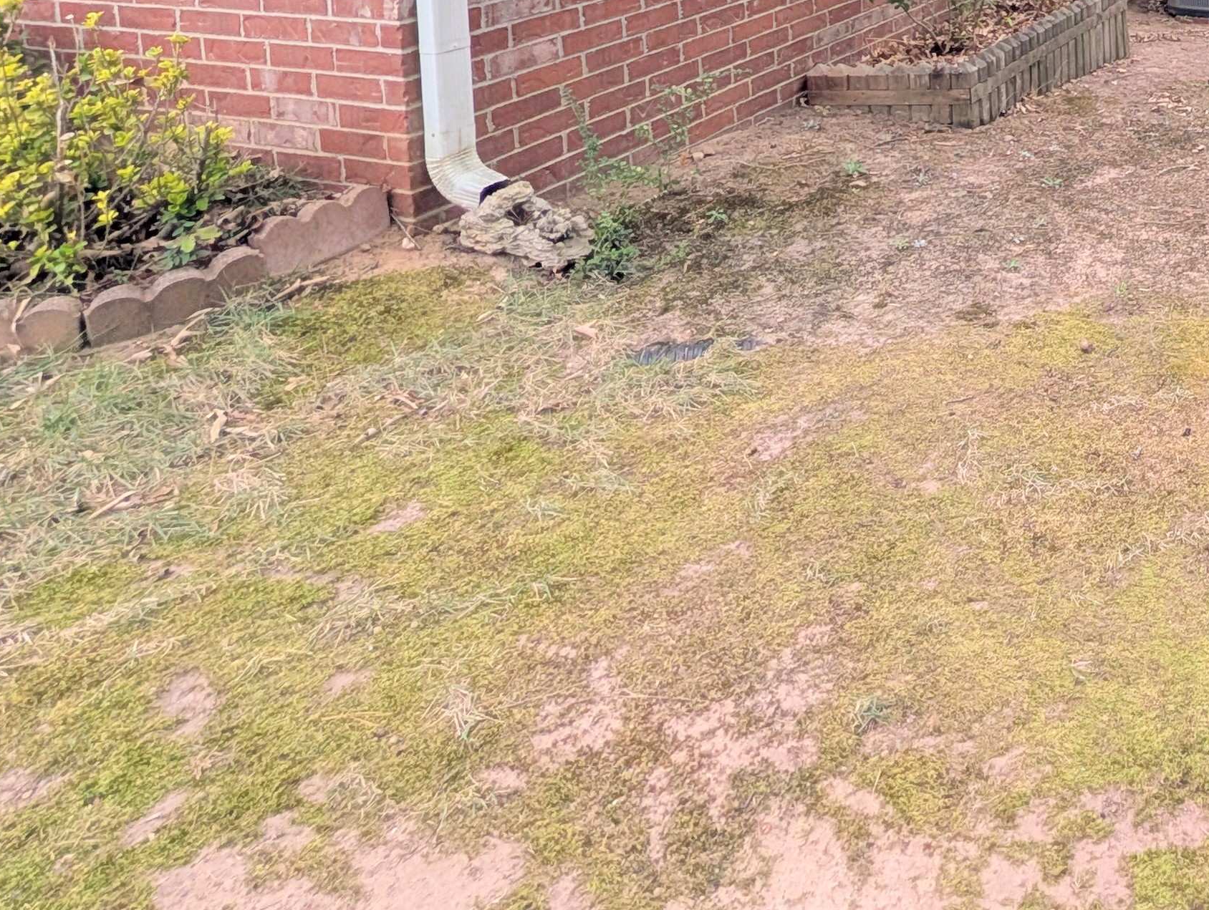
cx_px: 1212
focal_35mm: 29
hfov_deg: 49.9
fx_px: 1014
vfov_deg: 37.7
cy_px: -155
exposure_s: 1/484
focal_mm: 2.02
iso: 53
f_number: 1.7
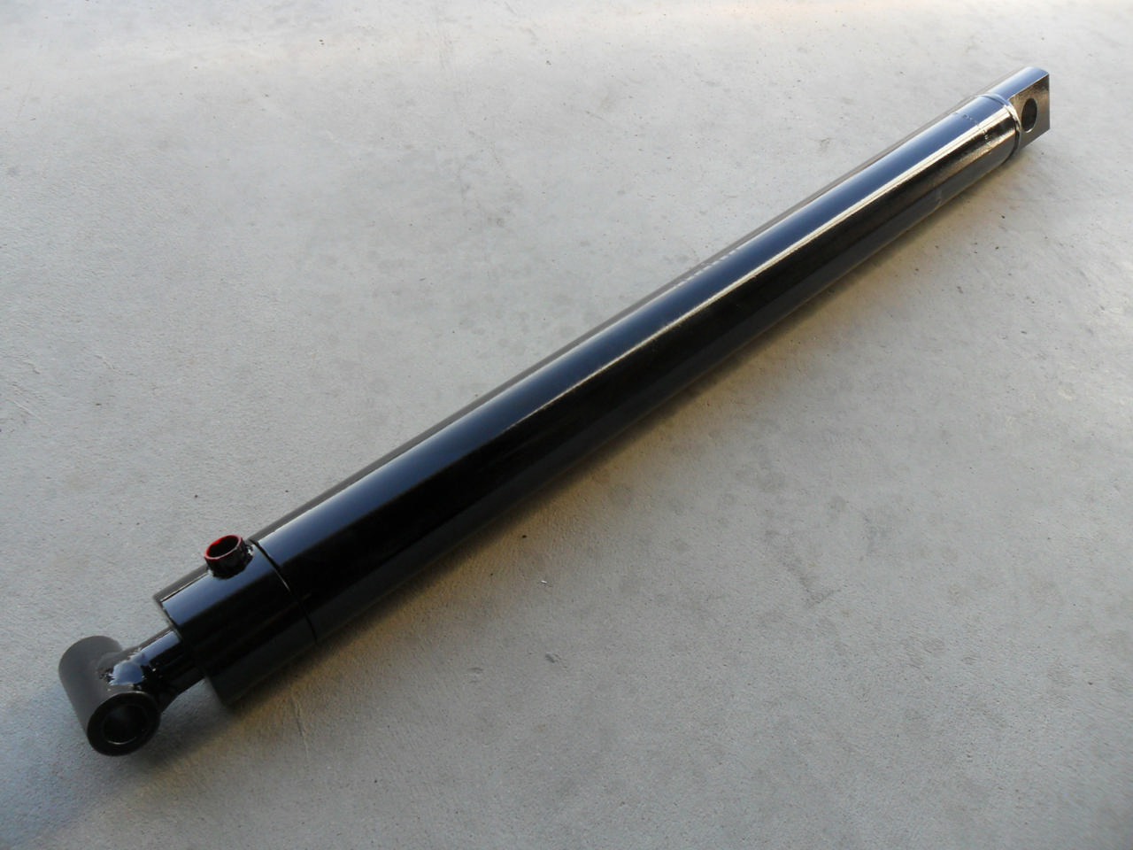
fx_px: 884
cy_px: 425
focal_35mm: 27
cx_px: 566
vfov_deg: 51.4
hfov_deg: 65.3
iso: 100
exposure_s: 1/125
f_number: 3.5
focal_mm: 4.9
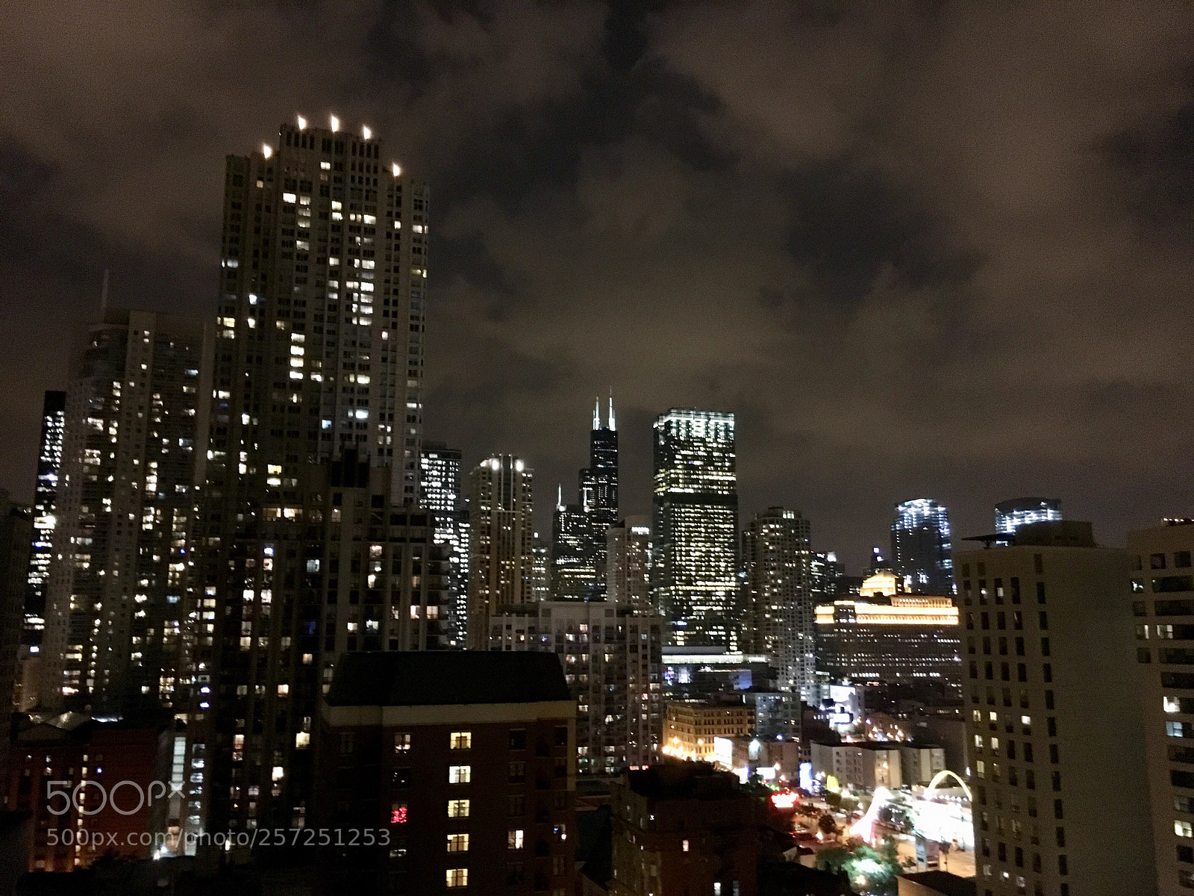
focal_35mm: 29
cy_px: 448
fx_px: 1000
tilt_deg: +10.0
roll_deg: +0.2
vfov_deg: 48.2
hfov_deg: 61.7
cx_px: 597
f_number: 2.2
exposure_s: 1/15
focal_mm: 4.15
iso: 640
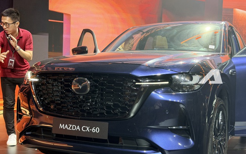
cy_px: 87
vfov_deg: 24.9
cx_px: 123
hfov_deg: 38.9
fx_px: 349
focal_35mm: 52
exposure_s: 1/113
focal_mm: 6.76
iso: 160
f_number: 1.78
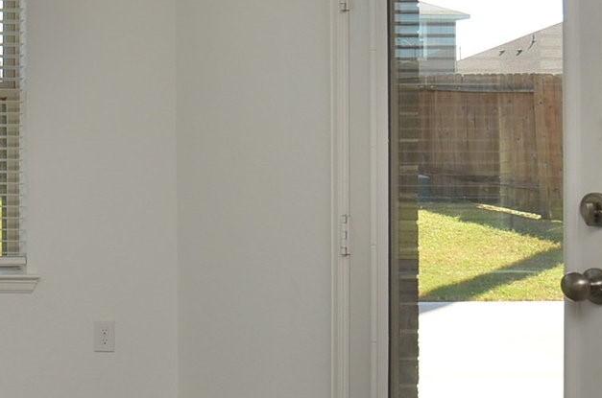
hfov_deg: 30.9
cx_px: -192
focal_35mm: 49
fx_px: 818
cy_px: 112
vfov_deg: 27.1
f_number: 7.1
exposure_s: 1/250
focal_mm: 10
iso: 320
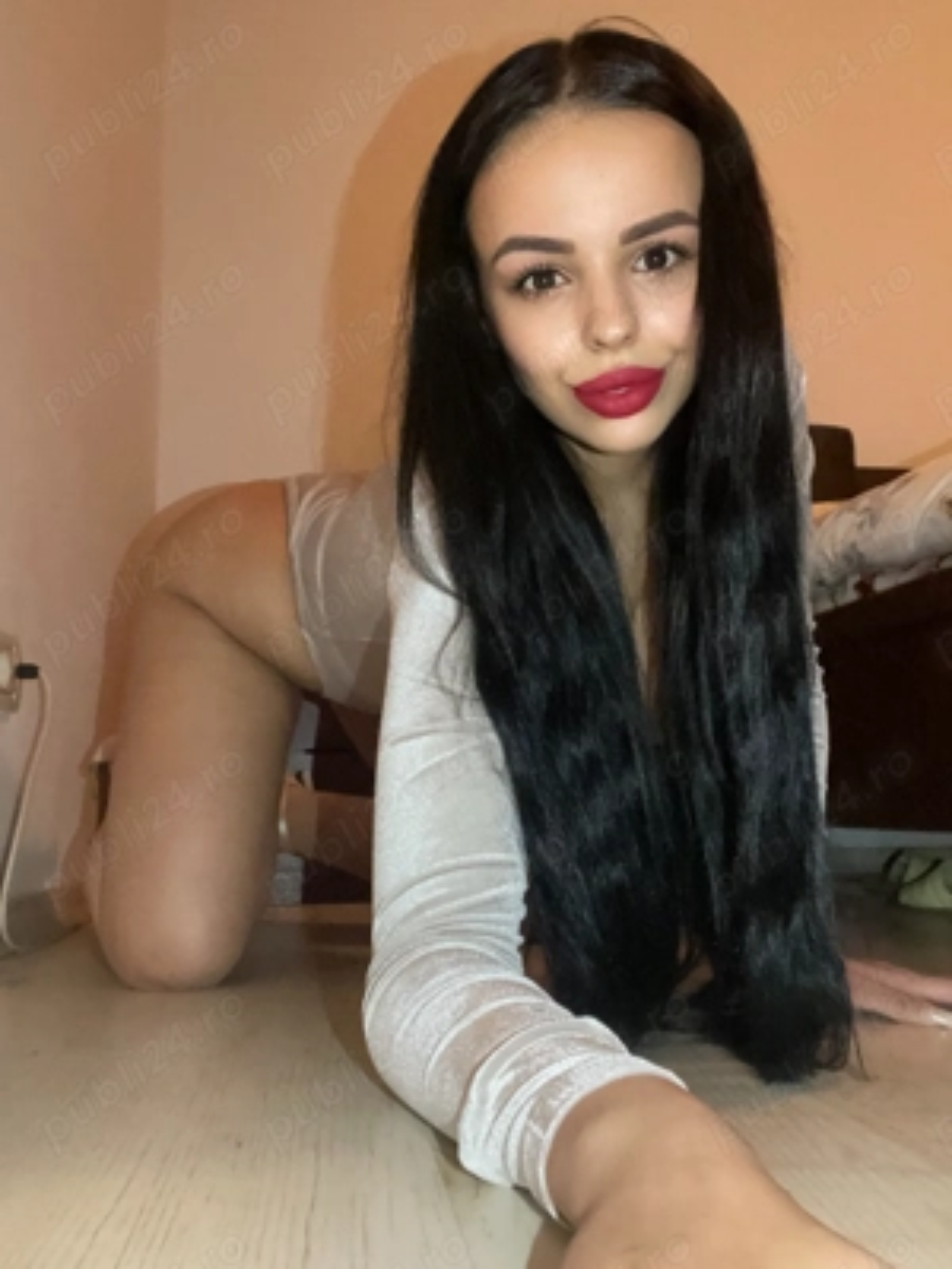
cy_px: 634
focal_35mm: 30
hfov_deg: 46.8
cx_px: 476
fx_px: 1100
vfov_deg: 60.0
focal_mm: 2.71
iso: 800
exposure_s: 1/17
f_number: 2.2
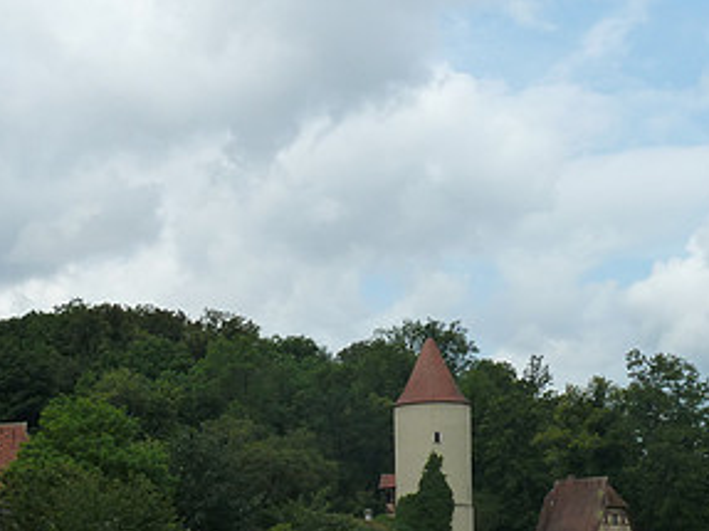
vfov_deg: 16.5
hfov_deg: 22.0
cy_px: 377
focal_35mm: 89
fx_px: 1822
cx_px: 390
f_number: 5
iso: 125
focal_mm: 7.3
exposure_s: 1/400
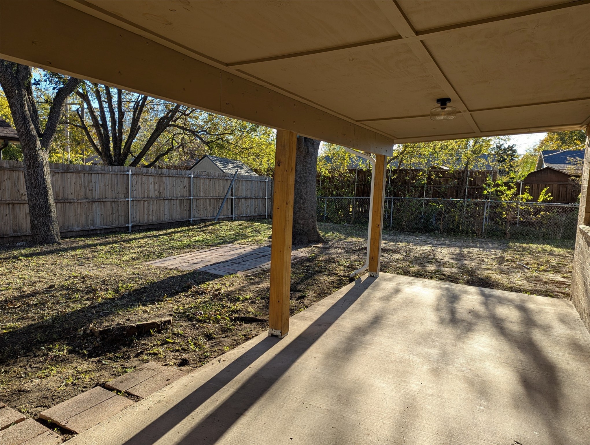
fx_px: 410
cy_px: 222
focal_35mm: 24
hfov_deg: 71.5
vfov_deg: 56.9
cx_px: 295
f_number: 1.85
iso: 38
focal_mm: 6.81
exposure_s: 1/512
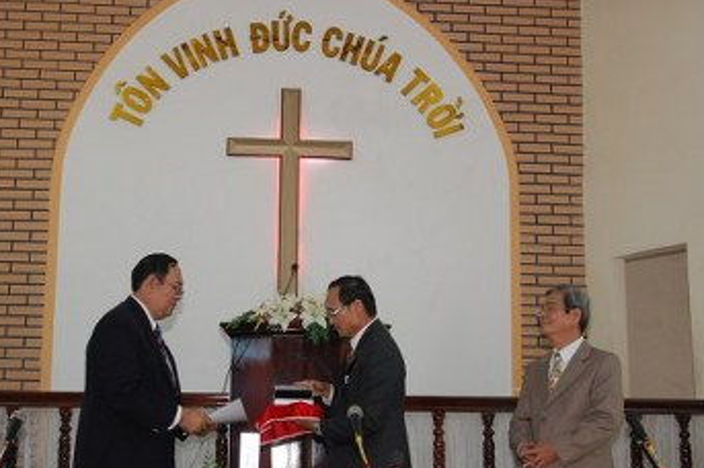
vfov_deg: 24.7
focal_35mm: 55
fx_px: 1069
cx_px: 302
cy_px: 272
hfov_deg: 36.4
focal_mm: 25
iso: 640
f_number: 4
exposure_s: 1/60
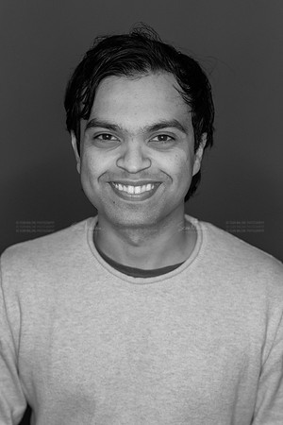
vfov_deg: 23.9
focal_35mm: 85
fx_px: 1002
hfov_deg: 16.1
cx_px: 142
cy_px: 212
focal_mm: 85
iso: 2000
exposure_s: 1/250
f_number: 3.5
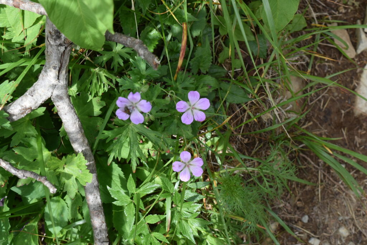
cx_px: 184
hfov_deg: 29.2
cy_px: 122
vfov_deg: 19.7
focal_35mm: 69
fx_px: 703
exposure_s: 1/250
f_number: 8
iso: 280
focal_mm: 46
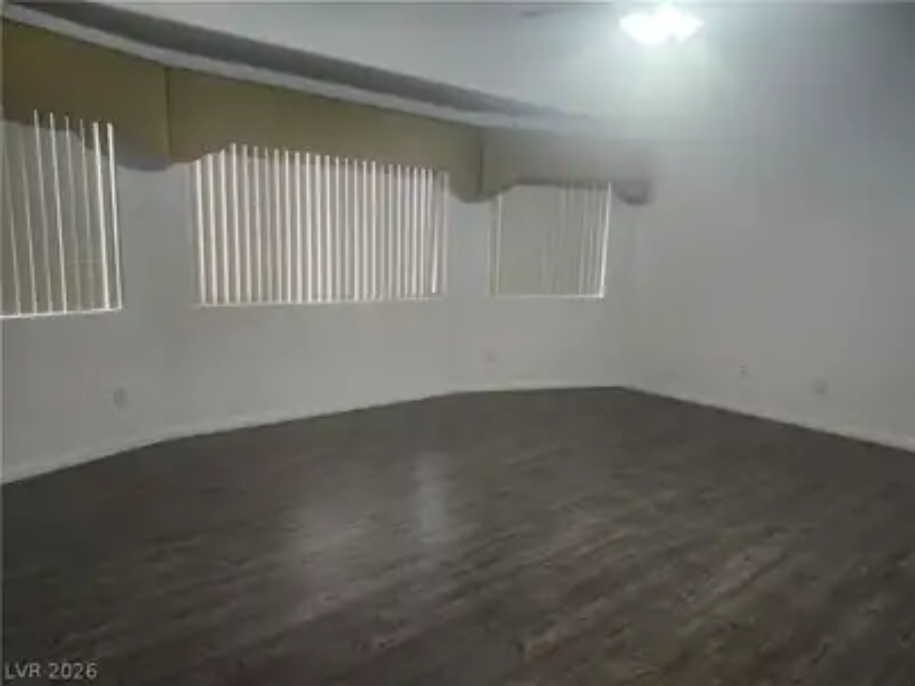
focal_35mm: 23
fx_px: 608
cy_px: 343
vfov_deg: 58.9
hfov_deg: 73.9
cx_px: 458
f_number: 1.8
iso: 400
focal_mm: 5.54
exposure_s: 1/120
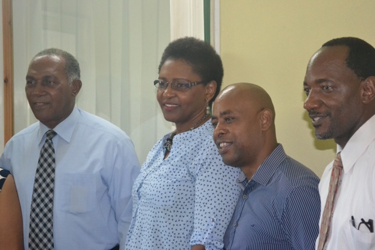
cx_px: 188
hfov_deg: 24.6
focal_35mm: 82
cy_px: 125
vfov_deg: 16.6
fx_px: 860
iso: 3200
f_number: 5.6
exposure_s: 1/60
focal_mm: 55
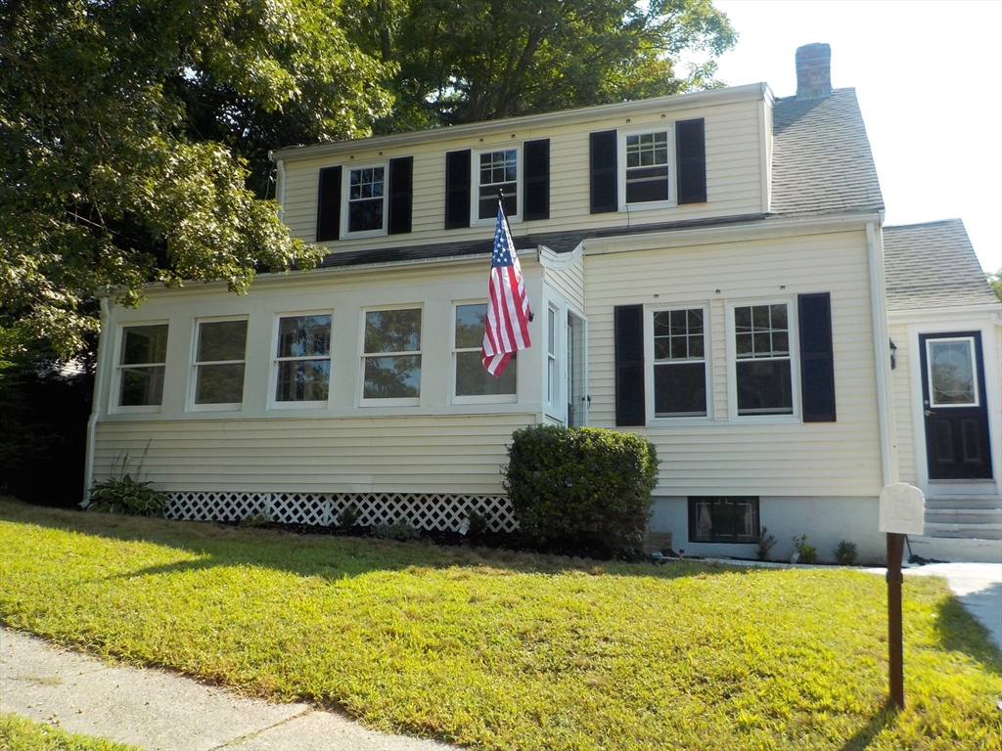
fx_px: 868
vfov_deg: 46.8
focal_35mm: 30
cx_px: 501
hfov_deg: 60.0
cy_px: 376
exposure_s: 1/500
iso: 125
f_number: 3.3
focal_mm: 4.1
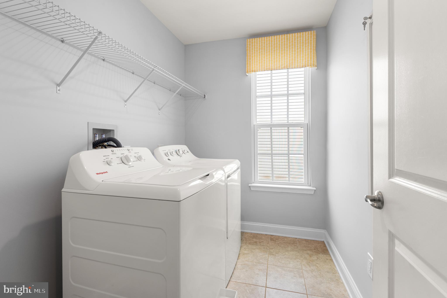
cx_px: 224
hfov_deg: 96.8
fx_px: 199
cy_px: 149
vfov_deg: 73.7
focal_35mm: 16
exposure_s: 1/8
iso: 200
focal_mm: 16
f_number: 10
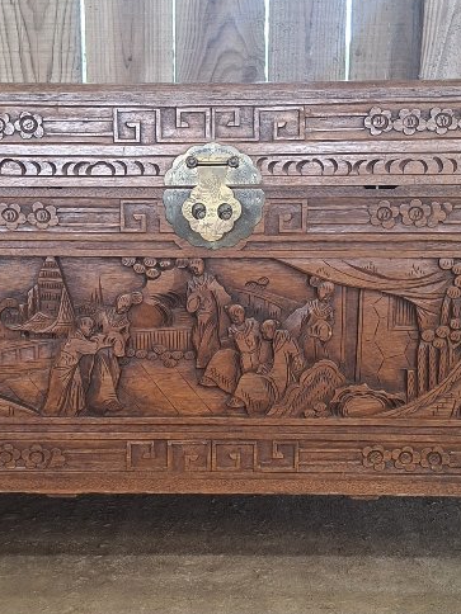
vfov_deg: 33.8
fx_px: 1012
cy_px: 317
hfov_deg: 25.6
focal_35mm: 57
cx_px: 206
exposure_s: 1/100
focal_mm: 5.54
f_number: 1.8
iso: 250
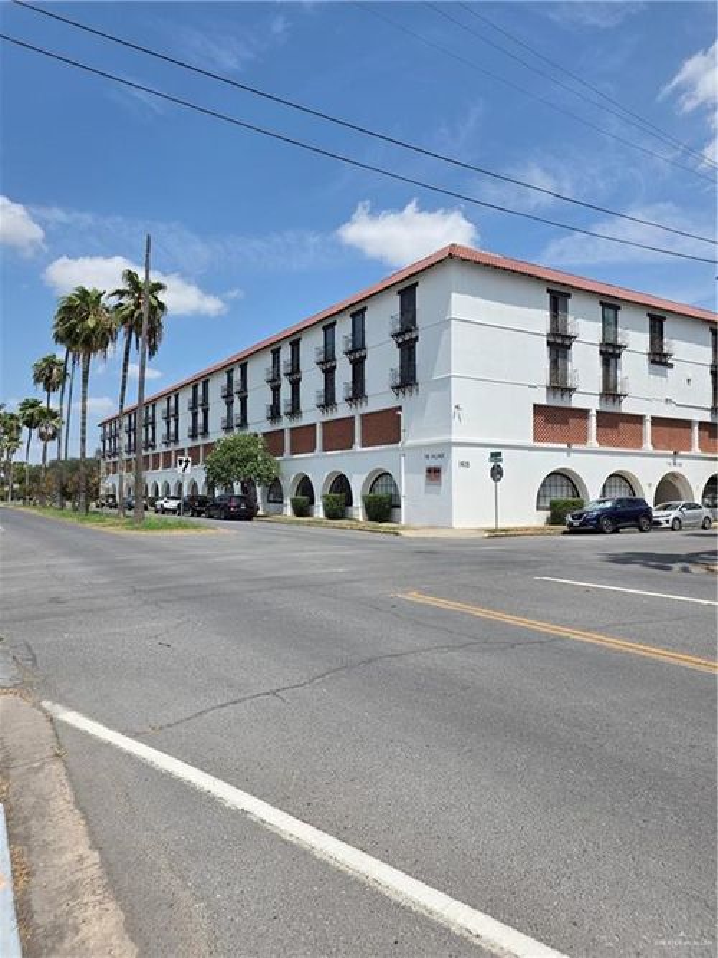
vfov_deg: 73.9
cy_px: 479
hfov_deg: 58.9
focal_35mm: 23
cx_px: 359
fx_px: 636
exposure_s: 1/7944
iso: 64
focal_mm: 6.25
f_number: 1.7
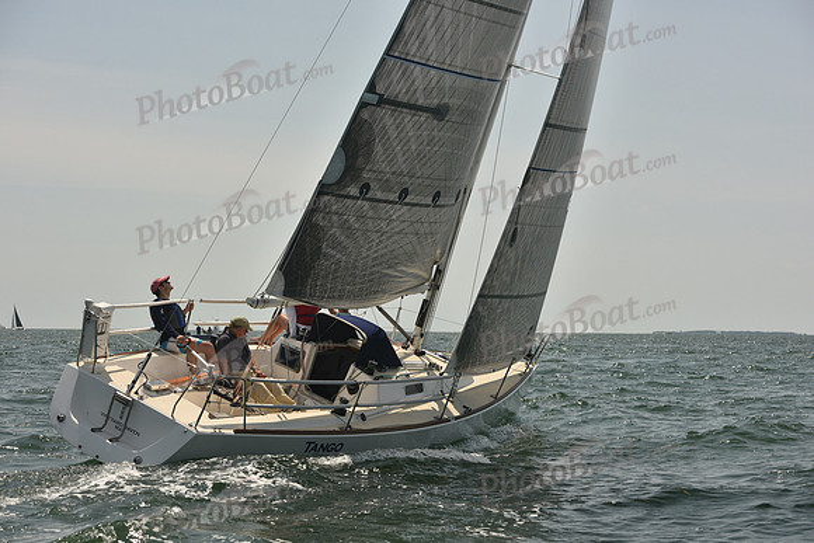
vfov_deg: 19.5
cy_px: 272
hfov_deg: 28.8
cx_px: 407
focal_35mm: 70
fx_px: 1583
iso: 320
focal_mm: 70
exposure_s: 1/1000
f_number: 7.1
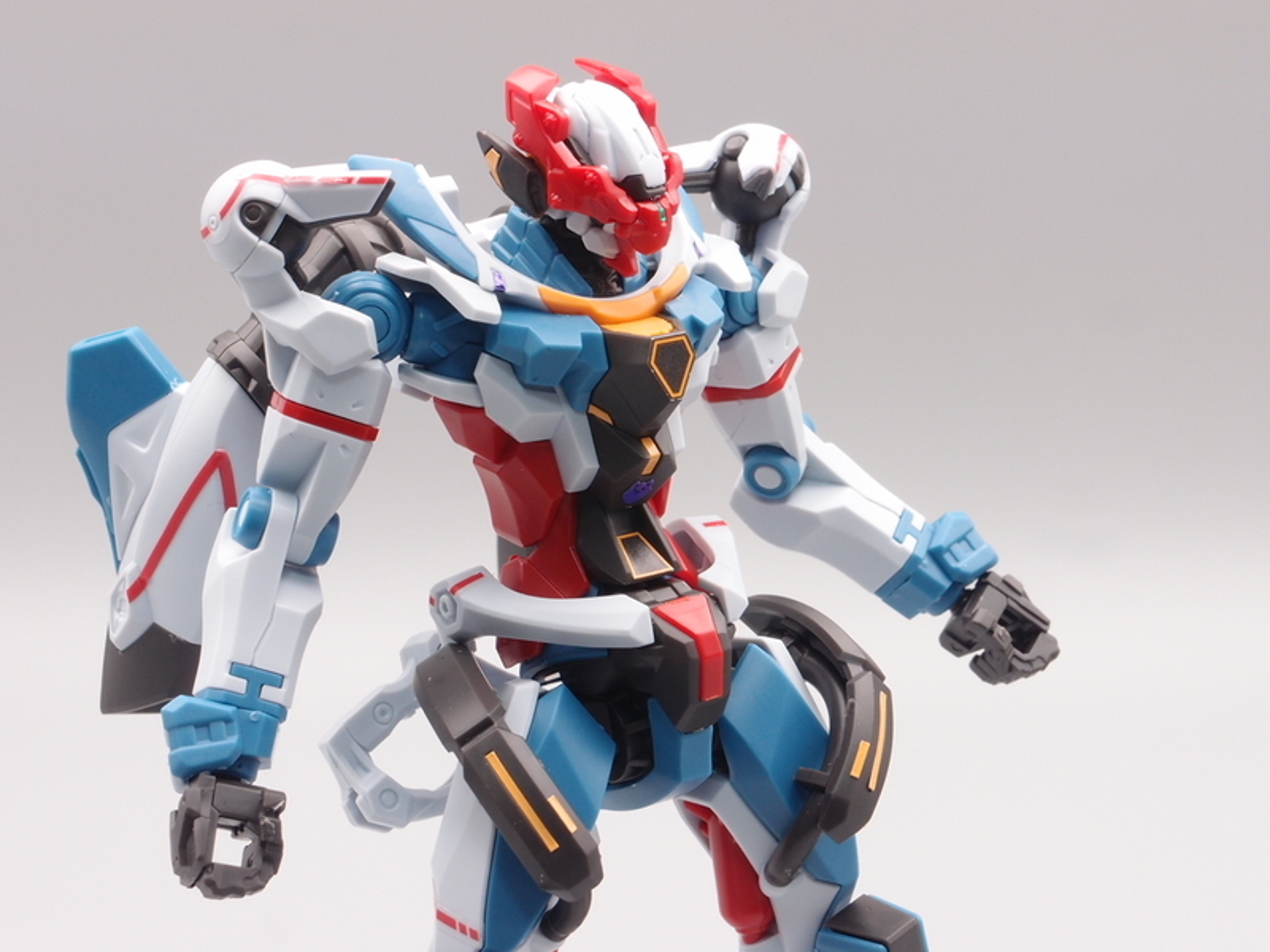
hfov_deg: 23.3
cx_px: 635
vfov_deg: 17.6
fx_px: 3082
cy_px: 476
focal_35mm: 84
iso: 100
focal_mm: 18.15
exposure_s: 1/6
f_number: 8
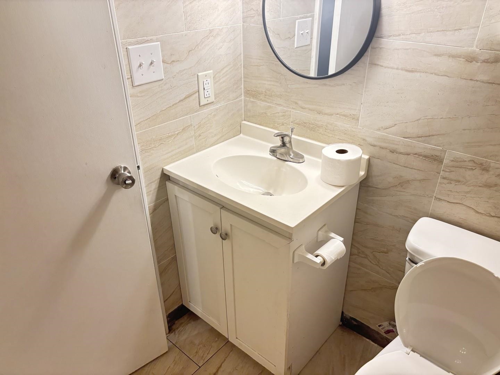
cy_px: 188
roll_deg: +0.7
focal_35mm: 26
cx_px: 250
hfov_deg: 67.3
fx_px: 376
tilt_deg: -30.7
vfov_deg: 53.1
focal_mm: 5.96
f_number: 1.6
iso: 250
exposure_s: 1/60
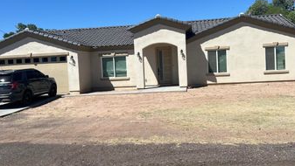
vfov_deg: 28.4
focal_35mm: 42
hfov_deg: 48.3
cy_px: 80
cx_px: 148
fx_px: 329
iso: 50
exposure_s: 1/6579
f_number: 1.5
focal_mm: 5.7
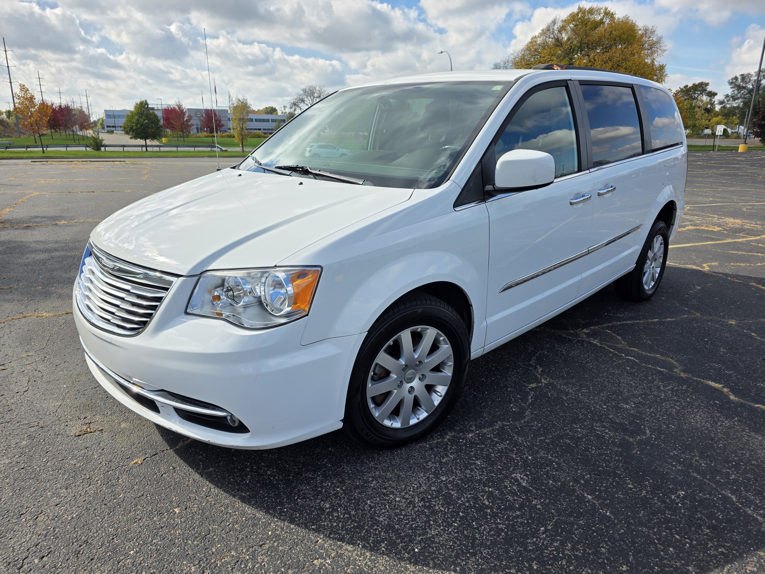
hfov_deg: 73.9
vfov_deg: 58.9
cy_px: 287
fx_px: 508
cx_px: 382
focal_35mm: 23
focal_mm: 6.3
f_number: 1.7
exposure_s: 1/4539
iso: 80
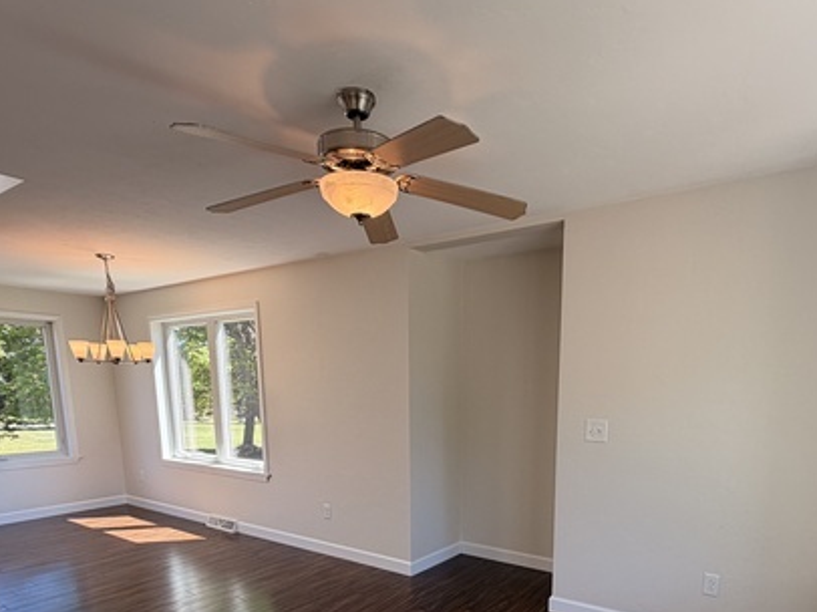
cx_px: 470
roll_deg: +0.1
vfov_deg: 55.2
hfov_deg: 73.5
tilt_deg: -9.8
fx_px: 543
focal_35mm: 23
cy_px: 479
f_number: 2.2
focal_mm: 2.22
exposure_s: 1/121
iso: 50
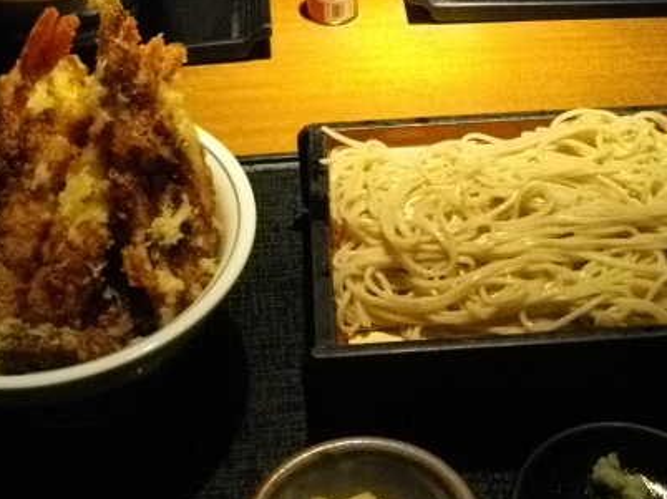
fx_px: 982
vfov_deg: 28.3
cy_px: 335
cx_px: 362
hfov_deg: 37.5
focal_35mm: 51
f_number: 2.9
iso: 800
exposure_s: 1/40
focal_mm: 5.7
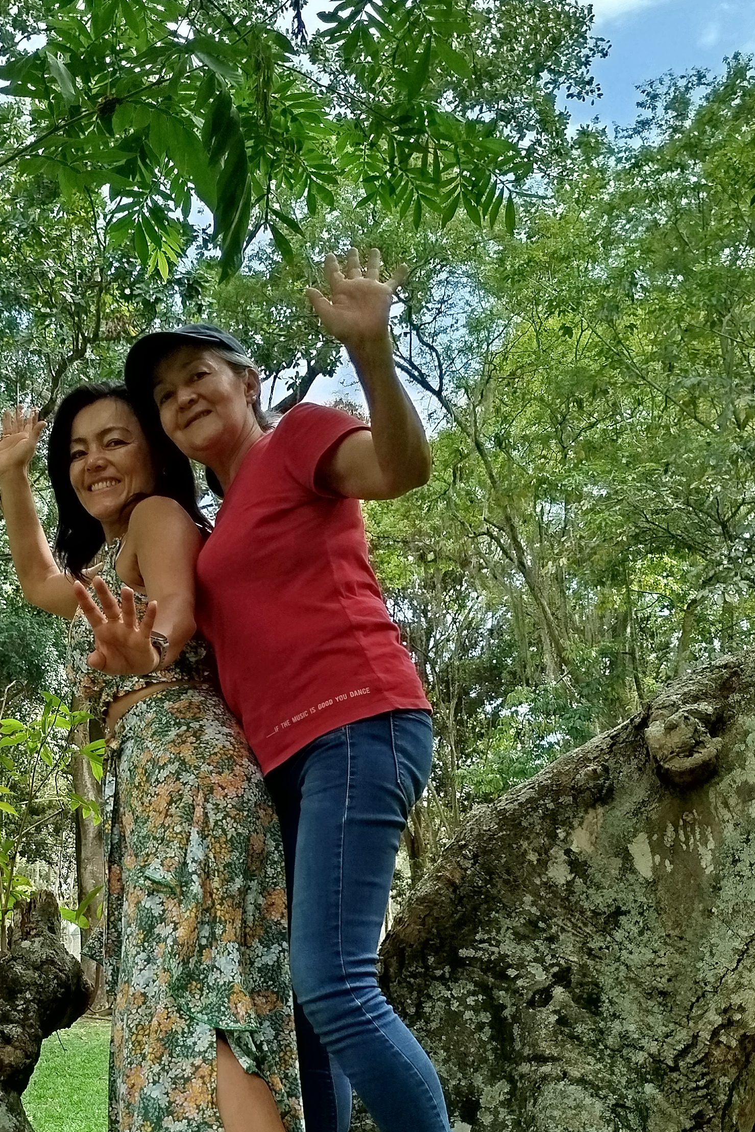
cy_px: 782
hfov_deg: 29.3
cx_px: 161
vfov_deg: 42.8
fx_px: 1416
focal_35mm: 45
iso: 50
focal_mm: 5.31
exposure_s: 1/219
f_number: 1.7
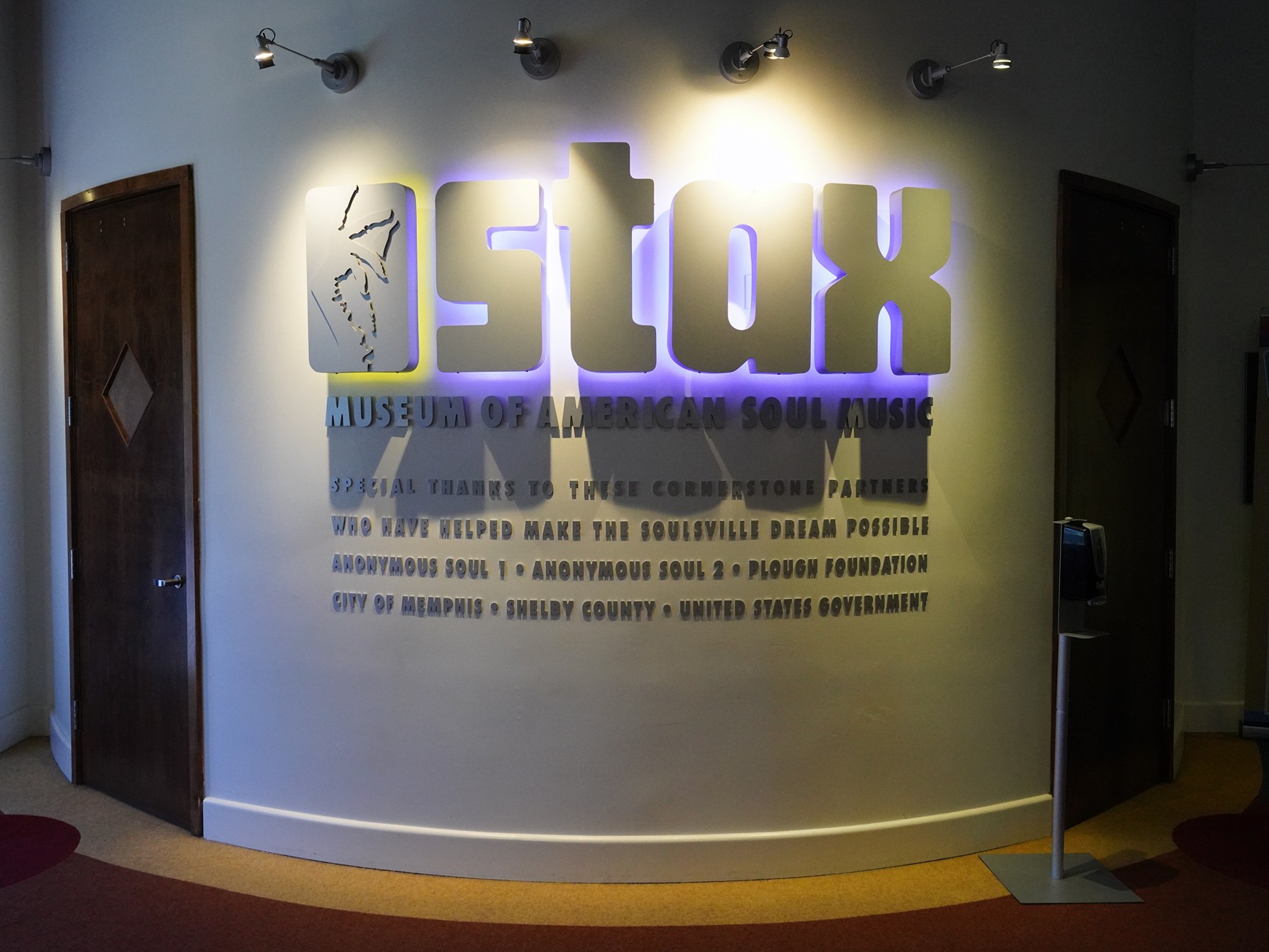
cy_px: 466
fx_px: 1137
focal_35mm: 31
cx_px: 616
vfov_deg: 45.4
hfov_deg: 58.3
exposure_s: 1/100
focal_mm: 28
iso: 6400
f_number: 9
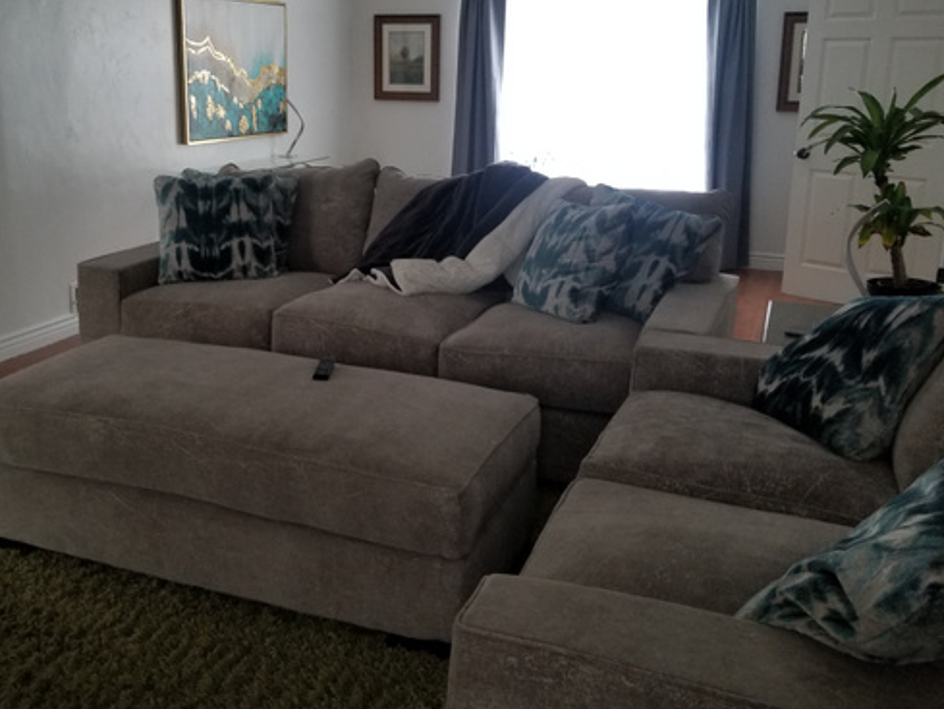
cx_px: 438
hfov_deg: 53.9
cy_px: 272
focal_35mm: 34
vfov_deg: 41.6
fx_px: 927
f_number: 1.7
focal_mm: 4.25
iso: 160
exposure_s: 1/40
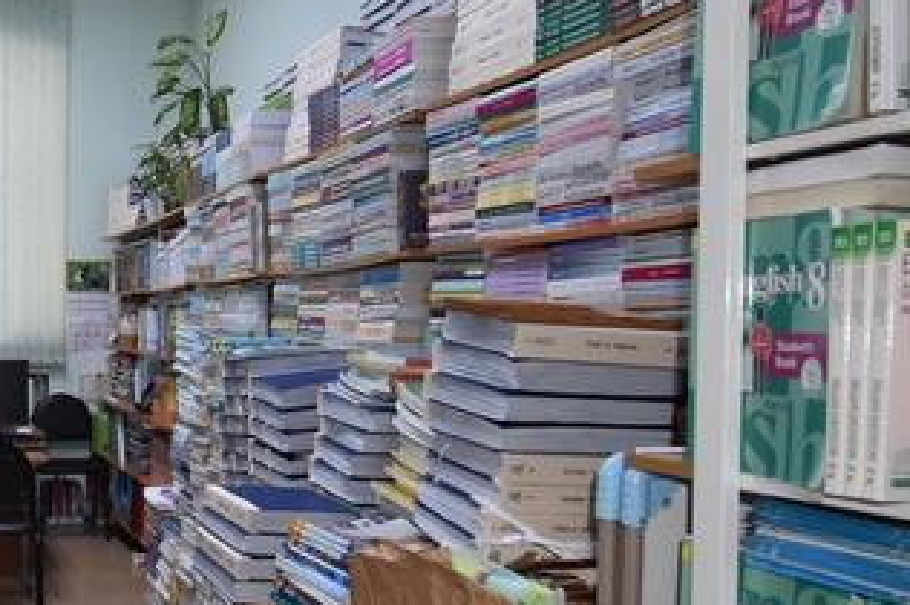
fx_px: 960
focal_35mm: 38
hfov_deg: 43.2
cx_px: -9
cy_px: 367
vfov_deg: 34.8
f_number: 4.5
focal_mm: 10
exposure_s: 1/160
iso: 800
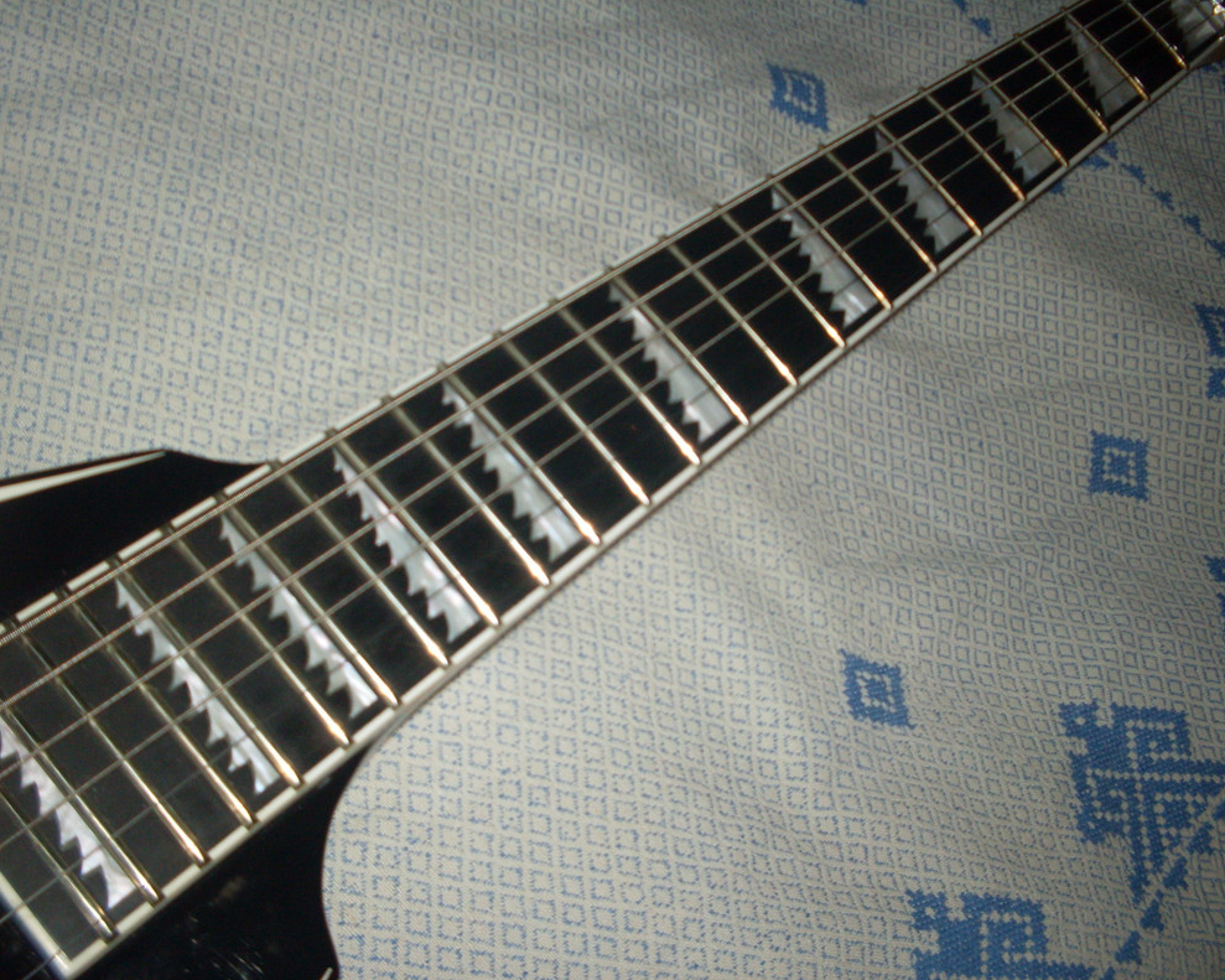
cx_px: 610
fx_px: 1450
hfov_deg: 45.8
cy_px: 488
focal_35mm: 40
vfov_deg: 37.3
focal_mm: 6.3
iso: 100
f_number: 2.8
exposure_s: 1/45
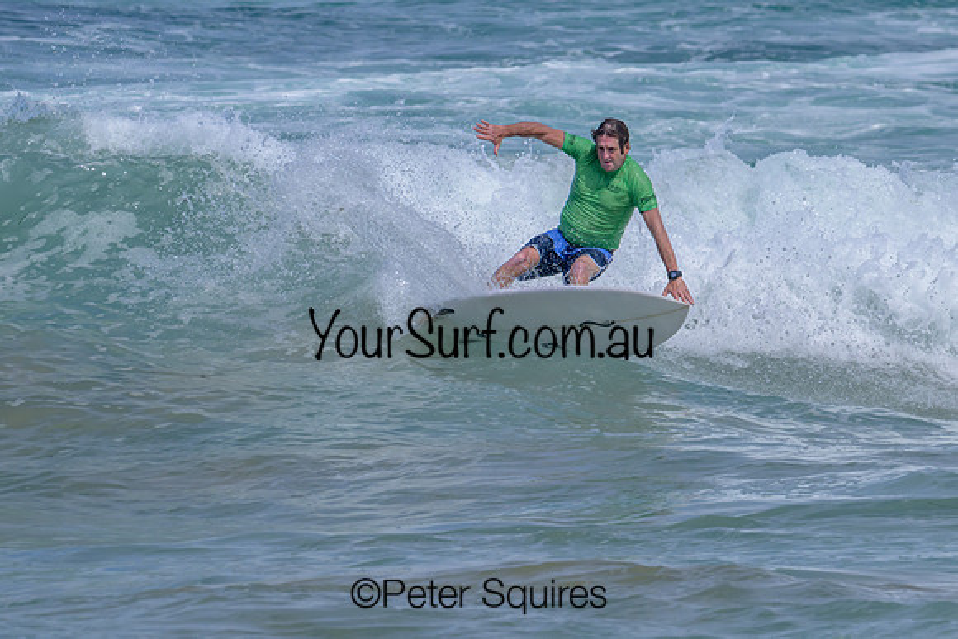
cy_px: 432
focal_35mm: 621
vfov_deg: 2.2
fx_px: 16537
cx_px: 536
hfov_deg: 3.3
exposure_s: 1/2000
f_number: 11
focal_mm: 460
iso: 640
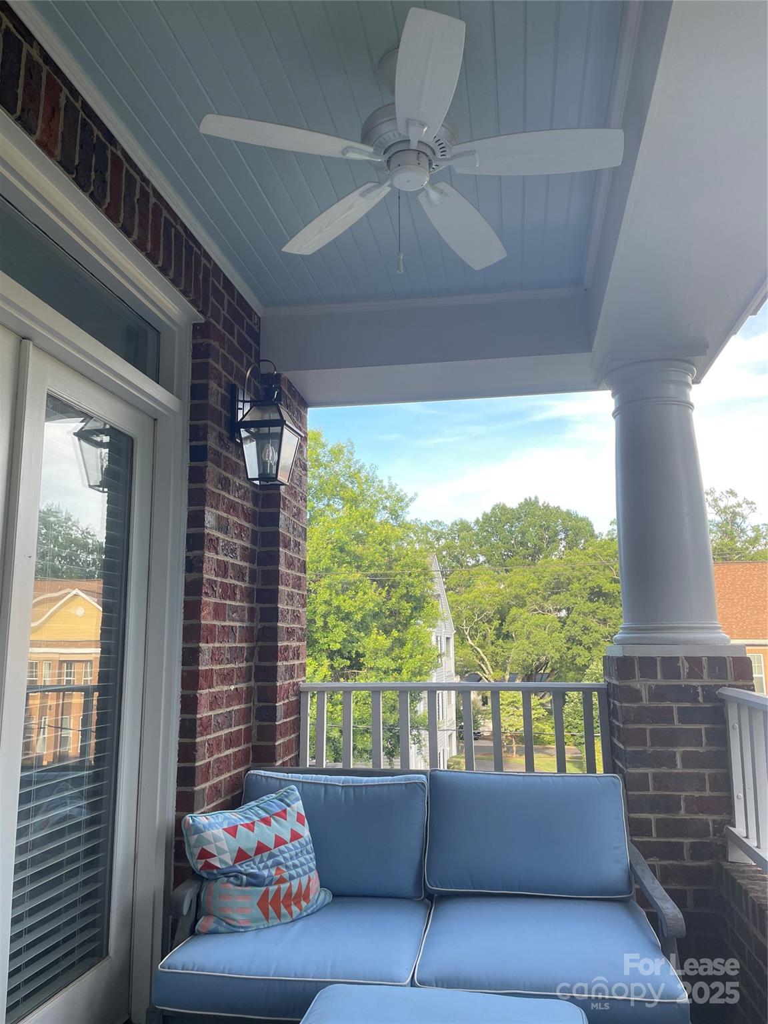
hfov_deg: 53.1
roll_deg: +0.7
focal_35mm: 26
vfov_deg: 67.3
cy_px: 512
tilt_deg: +9.9
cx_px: 384
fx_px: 769
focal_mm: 4.2
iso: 32
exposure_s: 1/198
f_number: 1.6
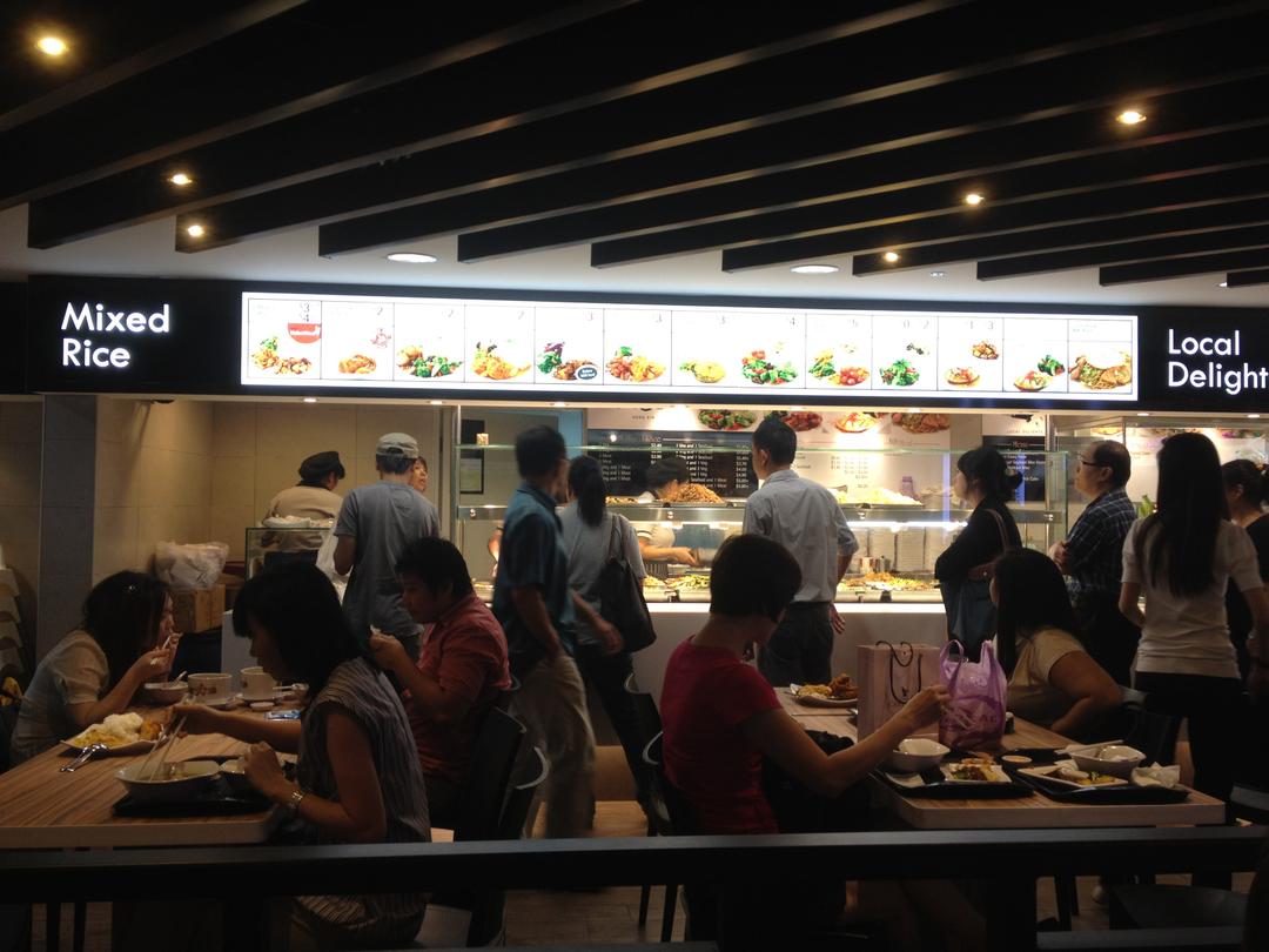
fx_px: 1283
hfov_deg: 52.6
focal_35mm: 35
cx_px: 634
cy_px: 476
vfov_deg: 40.7
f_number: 2.4
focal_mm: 4.28
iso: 80
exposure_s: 1/40
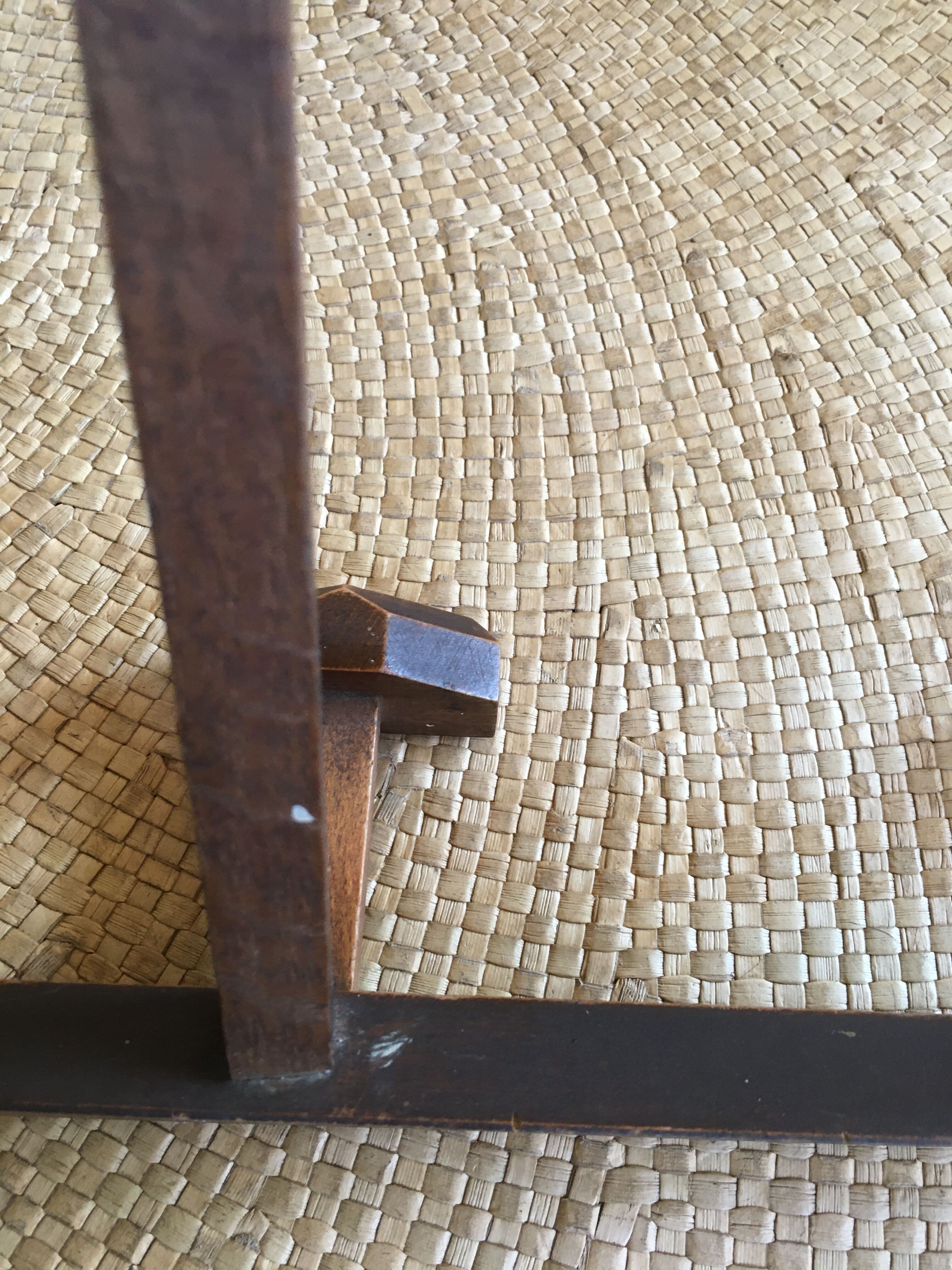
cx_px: 476
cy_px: 635
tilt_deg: -68.1
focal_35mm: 29
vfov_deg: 61.7
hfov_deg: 48.2
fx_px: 1063
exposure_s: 1/33
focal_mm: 4.15
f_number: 2.2
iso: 125
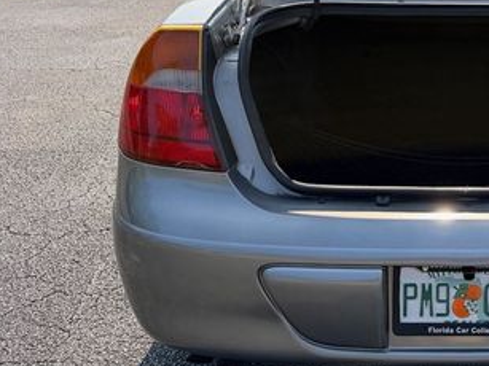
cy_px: 32
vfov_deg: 27.9
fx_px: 706
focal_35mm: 50
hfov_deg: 35.2
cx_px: 468
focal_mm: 6.76
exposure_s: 1/2169
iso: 100
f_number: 1.78
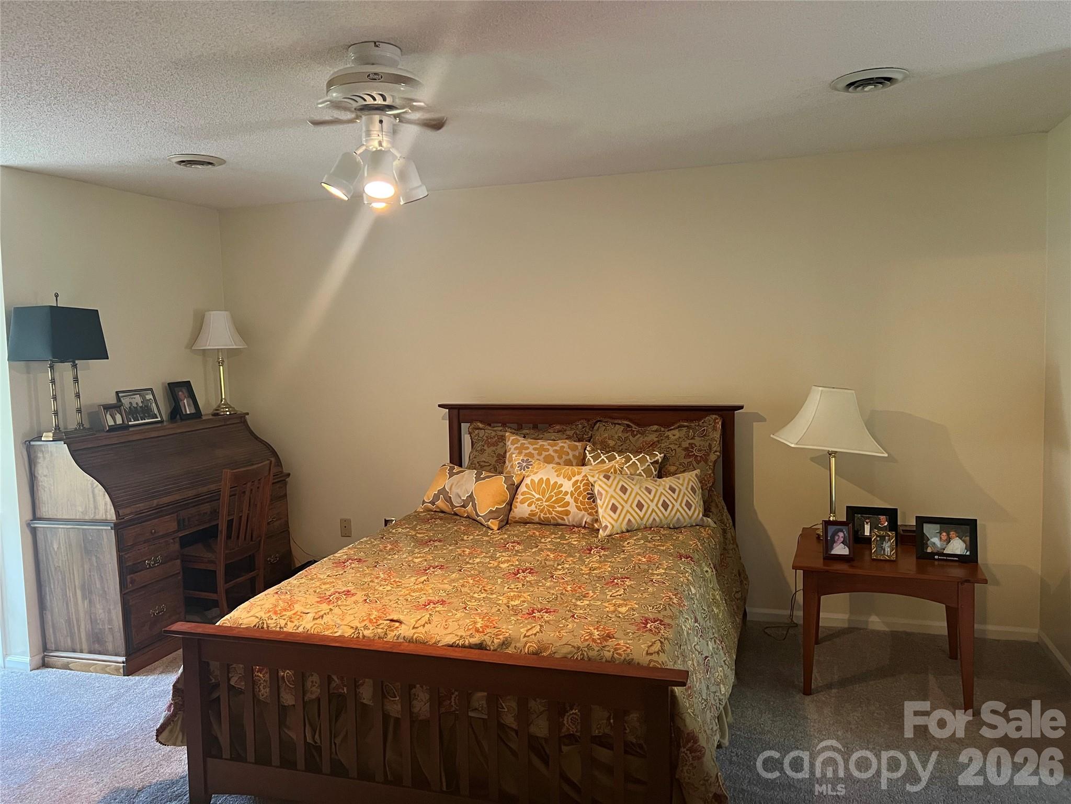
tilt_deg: -4.6
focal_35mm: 26
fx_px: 804
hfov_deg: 67.3
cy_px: 402
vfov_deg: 53.1
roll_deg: +1.2
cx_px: 536
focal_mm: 5.7
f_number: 1.5
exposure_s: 1/60
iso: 400
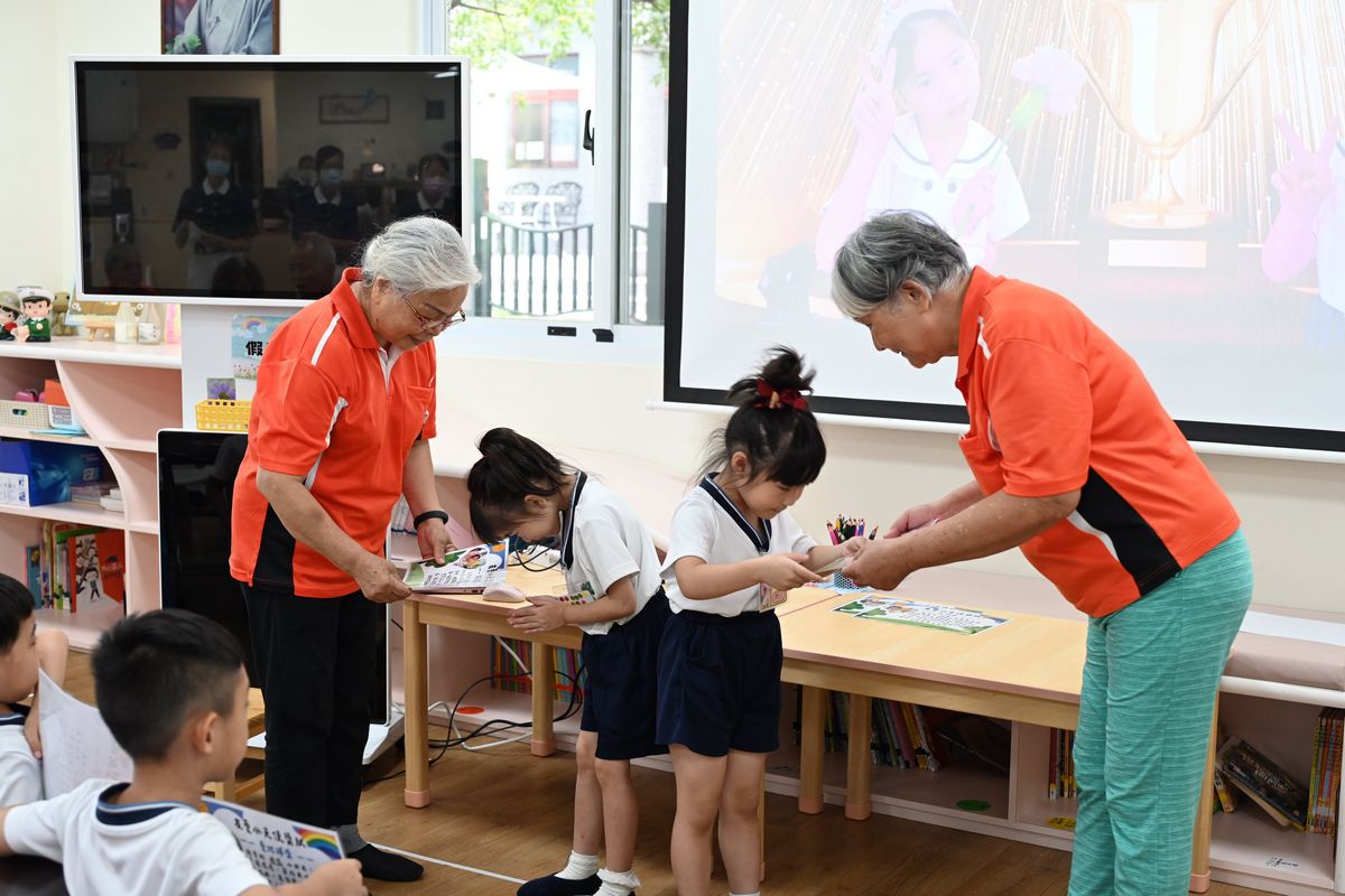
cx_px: 672
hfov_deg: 43.6
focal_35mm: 45
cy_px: 448
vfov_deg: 29.9
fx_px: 1681
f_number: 4
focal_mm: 45
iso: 1000
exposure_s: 1/125
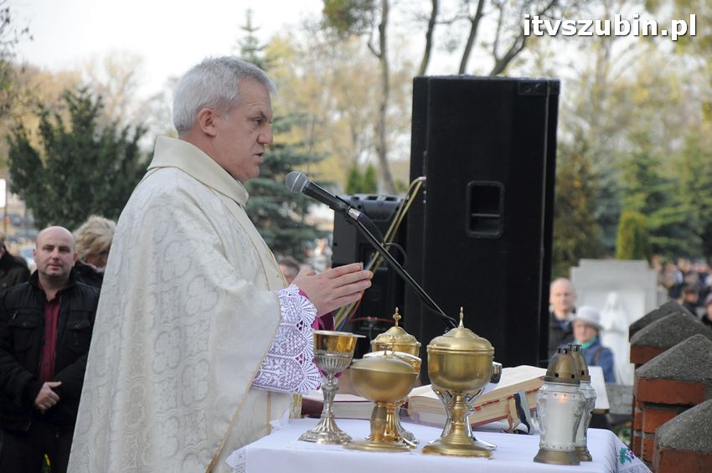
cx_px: 356
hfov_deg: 13.1
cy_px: 236
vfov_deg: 8.7
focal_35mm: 158
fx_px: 3112
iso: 800
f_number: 5.6
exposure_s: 1/500
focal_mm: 105
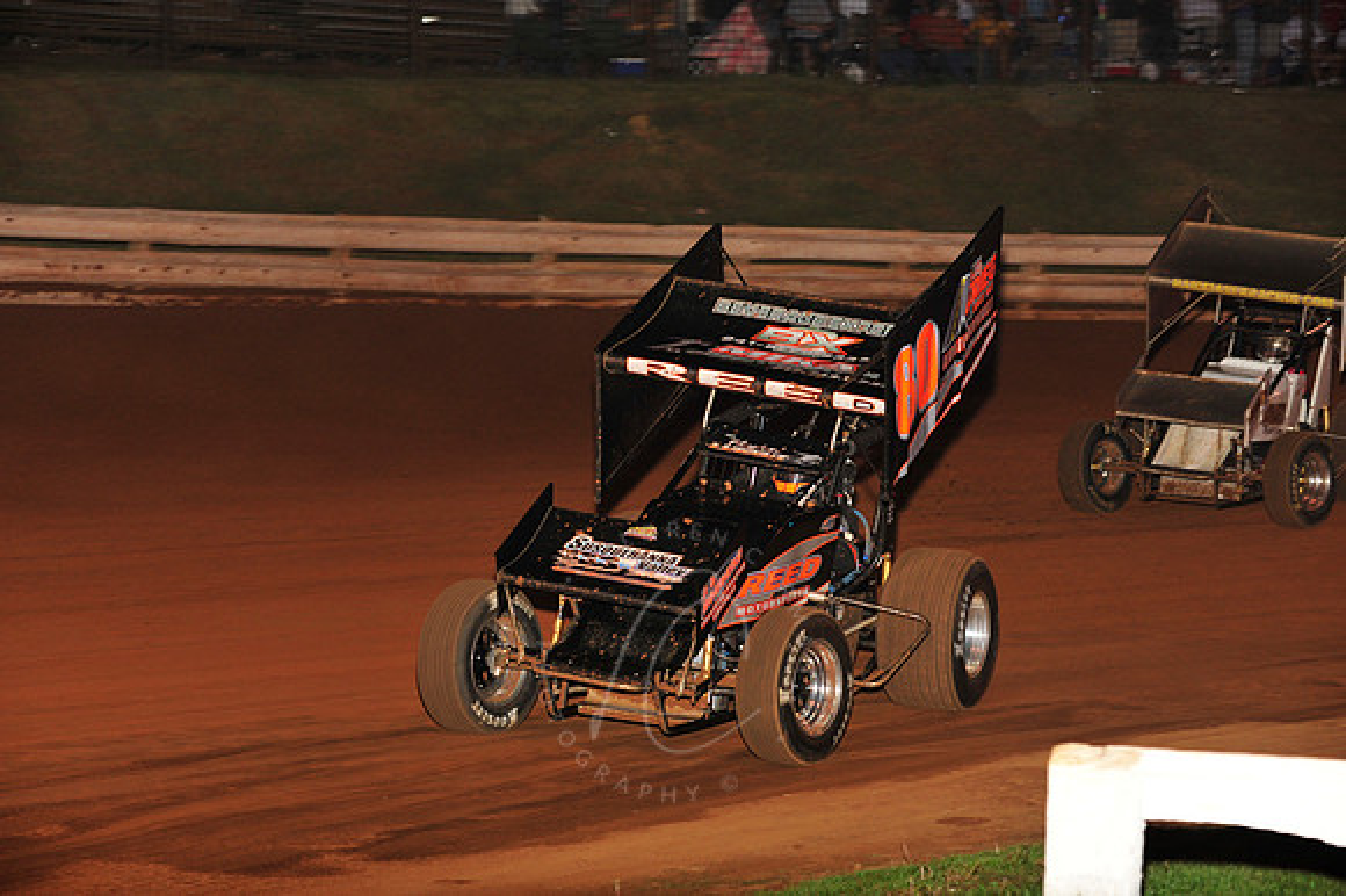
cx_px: 673
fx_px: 4484
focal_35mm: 120
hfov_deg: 17.1
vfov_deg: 11.4
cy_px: 448
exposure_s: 1/320
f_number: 6.3
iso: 1000
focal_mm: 120
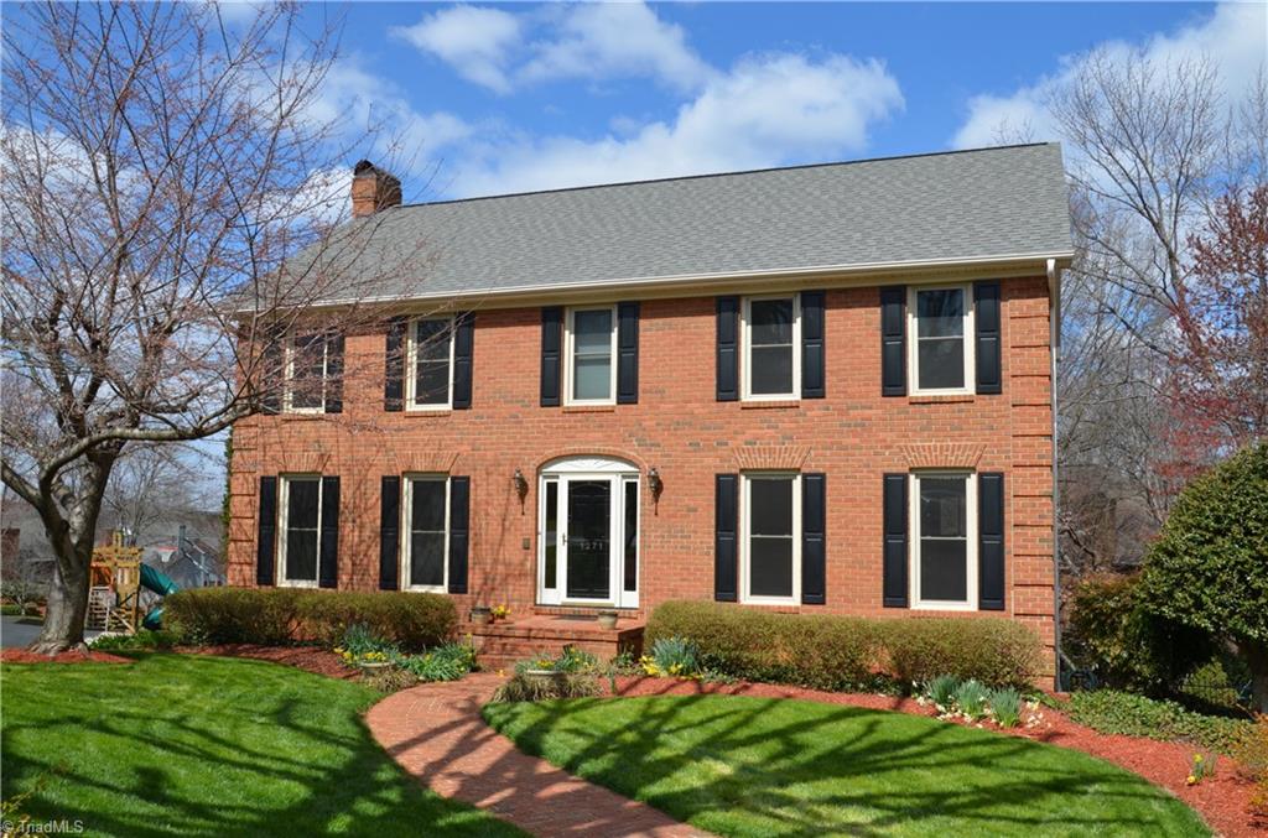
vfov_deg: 41.5
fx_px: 1107
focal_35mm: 32
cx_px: 634
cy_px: 419
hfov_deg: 59.6
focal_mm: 21
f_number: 8
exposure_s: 1/250
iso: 140
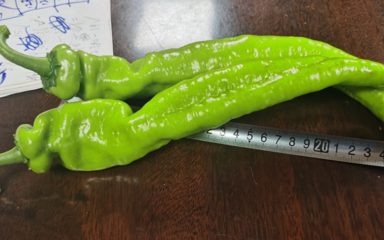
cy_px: 119
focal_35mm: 31
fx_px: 324
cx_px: 204
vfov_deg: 40.6
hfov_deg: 61.2
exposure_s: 1/100
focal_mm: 5.56
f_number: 1.6
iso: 80
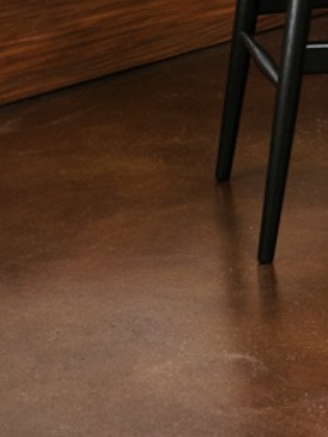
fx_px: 2236
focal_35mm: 177
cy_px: -629
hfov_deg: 7.9
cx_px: 745
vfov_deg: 9.8
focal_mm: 42.5
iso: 400
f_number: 9
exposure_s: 1/15
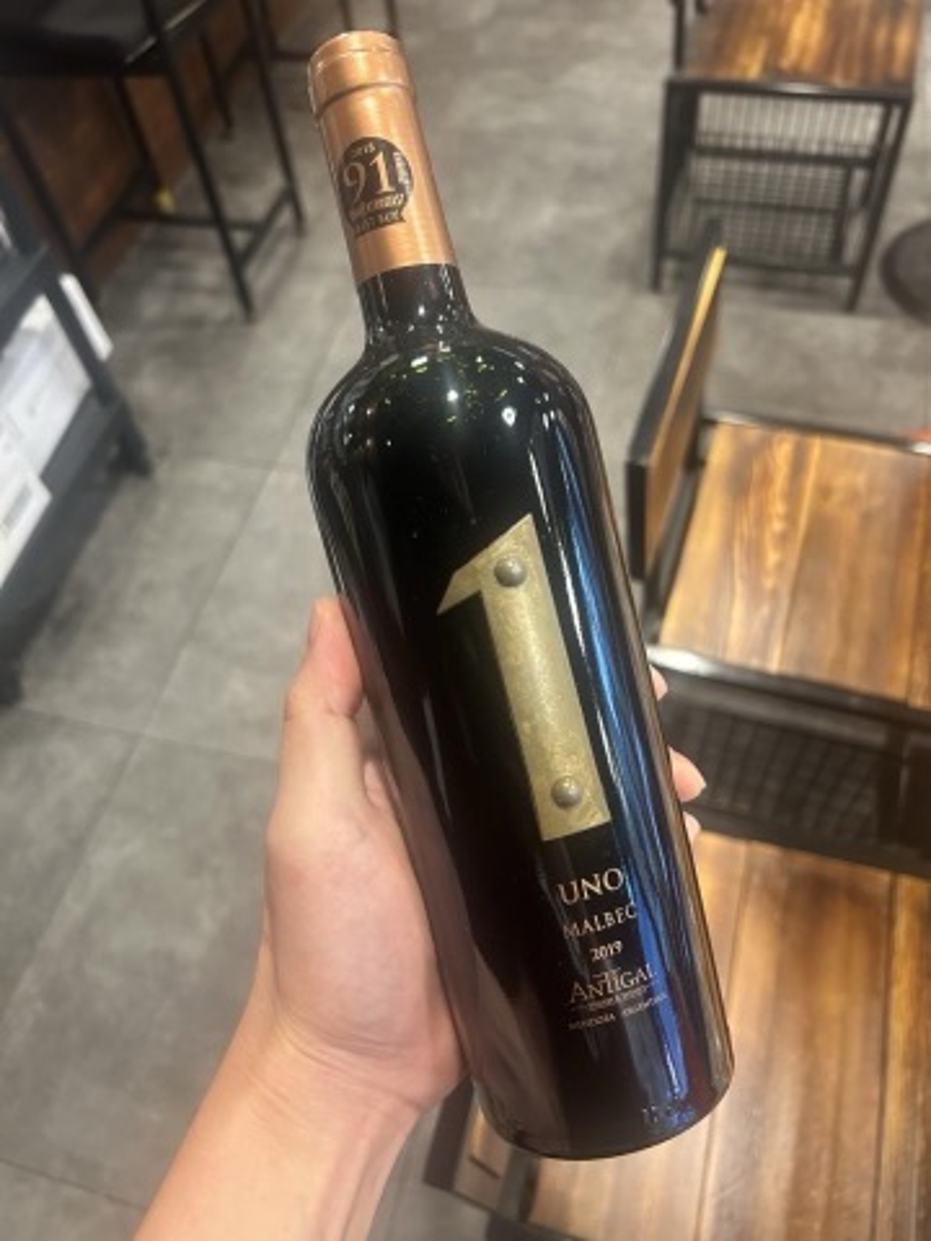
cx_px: 466
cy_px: 620
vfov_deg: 67.3
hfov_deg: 53.1
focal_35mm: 26
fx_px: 932
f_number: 1.5
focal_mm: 5.7
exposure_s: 1/60
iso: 250
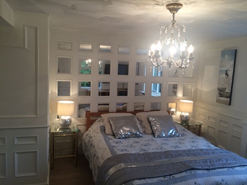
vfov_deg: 48.2
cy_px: 92
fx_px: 207
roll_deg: -1.6
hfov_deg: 61.7
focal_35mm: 29
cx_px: 124
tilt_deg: -6.9
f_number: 2.2
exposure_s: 1/50
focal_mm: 4.15
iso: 40
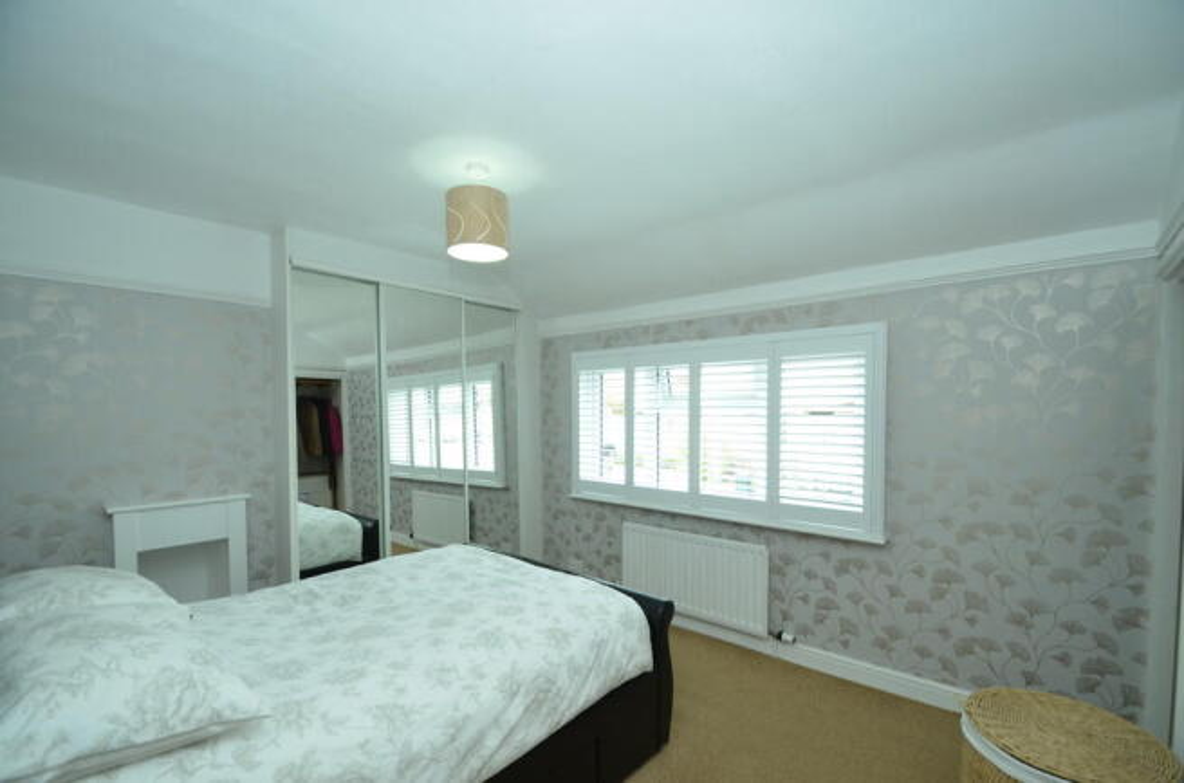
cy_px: 392
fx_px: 492
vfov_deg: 77.0
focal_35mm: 15
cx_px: 592
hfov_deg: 100.5
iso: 400
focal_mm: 10
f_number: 5
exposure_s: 1/100
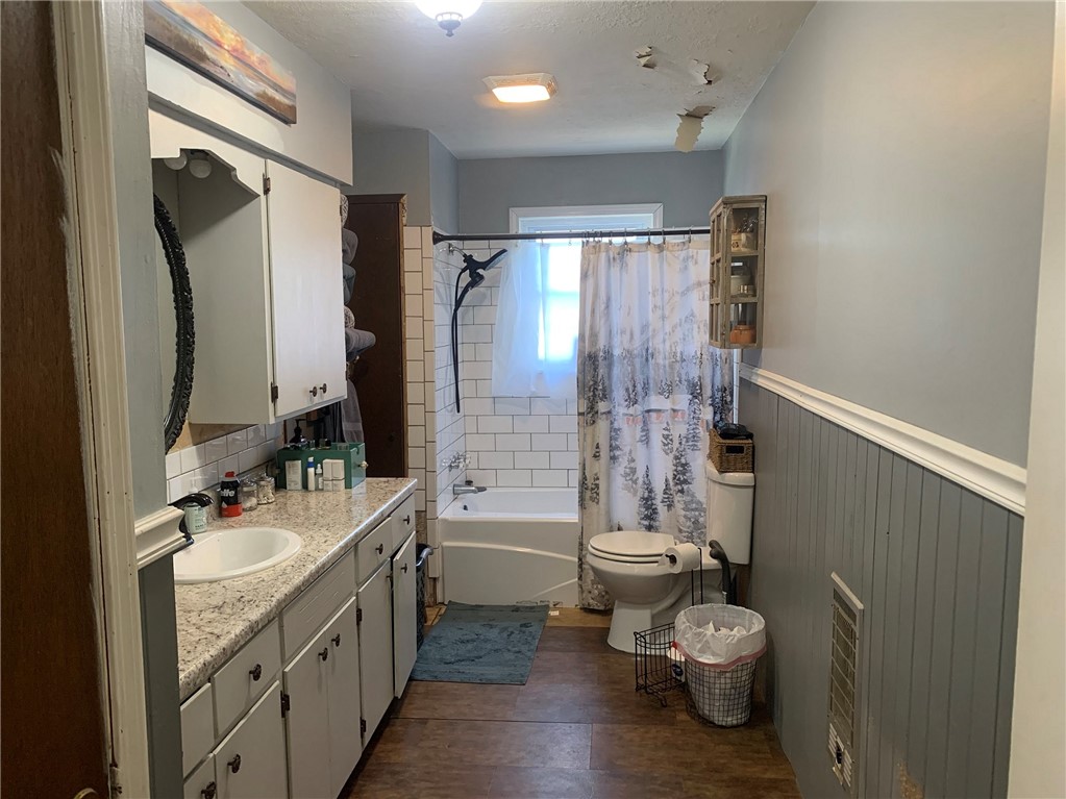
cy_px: 400
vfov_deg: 53.1
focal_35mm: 26
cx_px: 533
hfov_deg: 67.3
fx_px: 801
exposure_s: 1/60
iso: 160
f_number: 1.8
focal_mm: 4.25
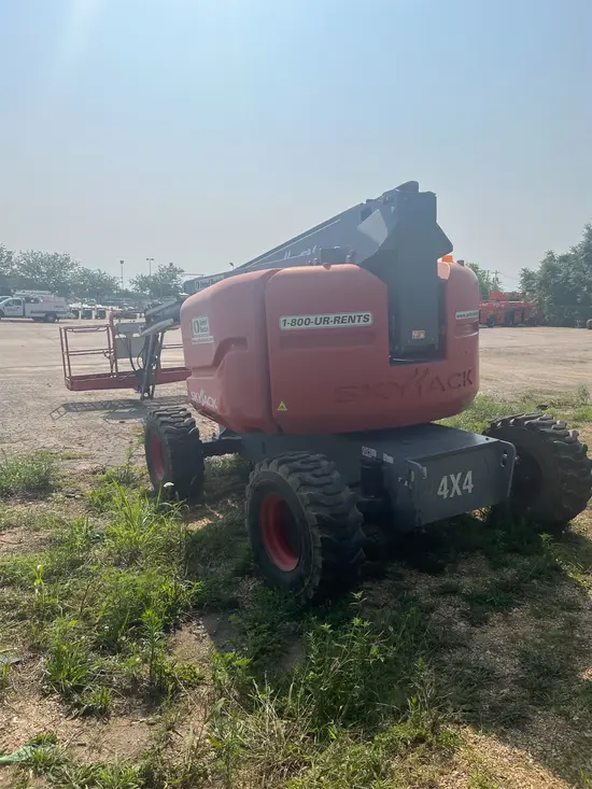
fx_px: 593
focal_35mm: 26
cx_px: 296
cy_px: 394
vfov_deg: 67.3
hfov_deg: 53.1
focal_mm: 5.1
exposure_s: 1/7874
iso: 50
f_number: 1.6
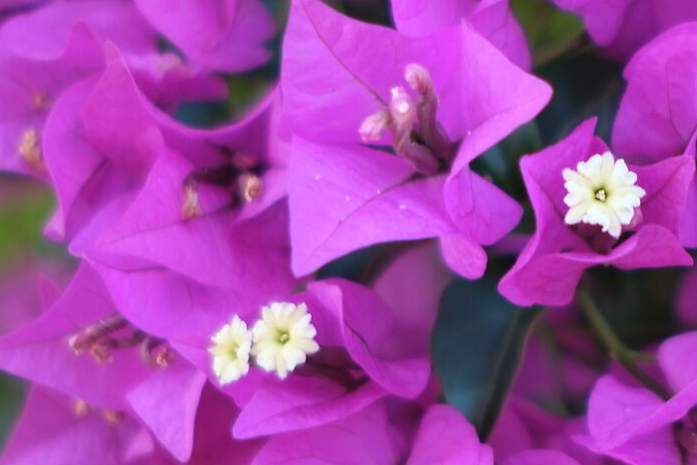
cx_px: 712
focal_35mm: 120
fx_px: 2324
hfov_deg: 16.7
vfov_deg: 11.4
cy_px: 150
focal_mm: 23
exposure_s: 1/34
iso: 160
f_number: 2
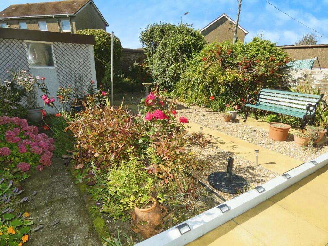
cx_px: 164
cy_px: 123
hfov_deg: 81.7
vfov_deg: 66.0
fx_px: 190
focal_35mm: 20
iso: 80
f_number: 2.8
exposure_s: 1/800
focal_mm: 3.6
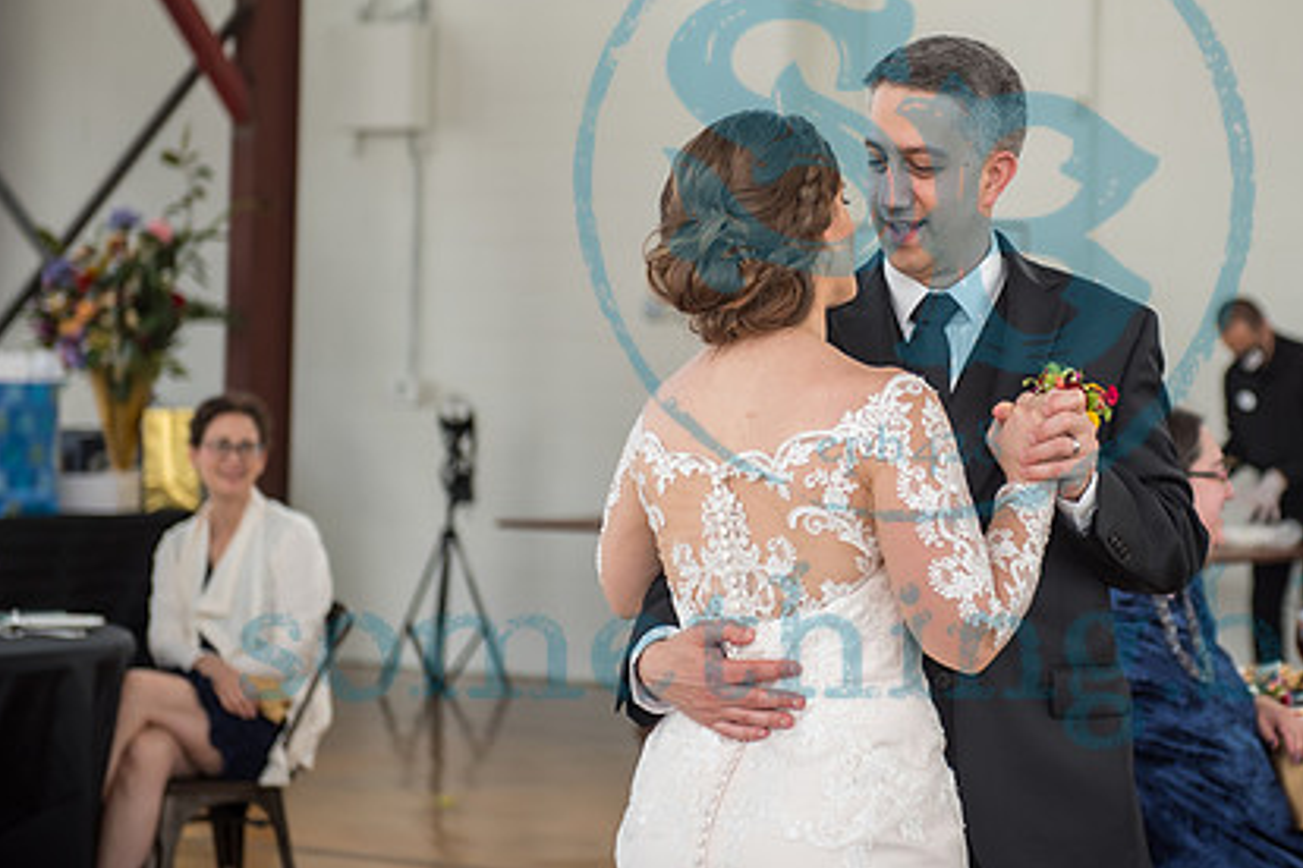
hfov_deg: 20.7
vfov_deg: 13.9
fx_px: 3547
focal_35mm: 98
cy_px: 297
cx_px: 903
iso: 400
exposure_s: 1/250
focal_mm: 70
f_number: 2.8
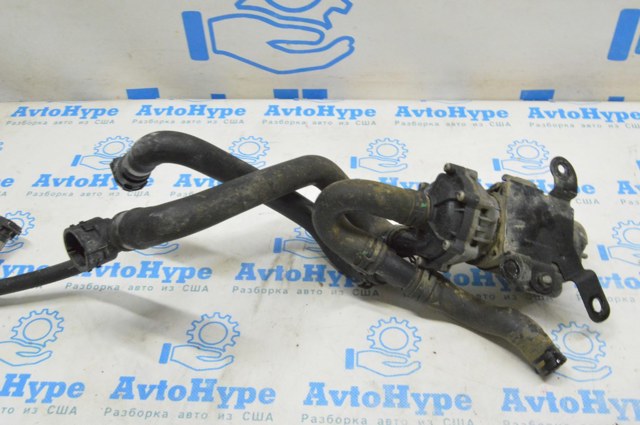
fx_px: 692
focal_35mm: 39
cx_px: 320
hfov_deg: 49.6
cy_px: 212
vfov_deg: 34.1
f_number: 20
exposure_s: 1/15
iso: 6400
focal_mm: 26
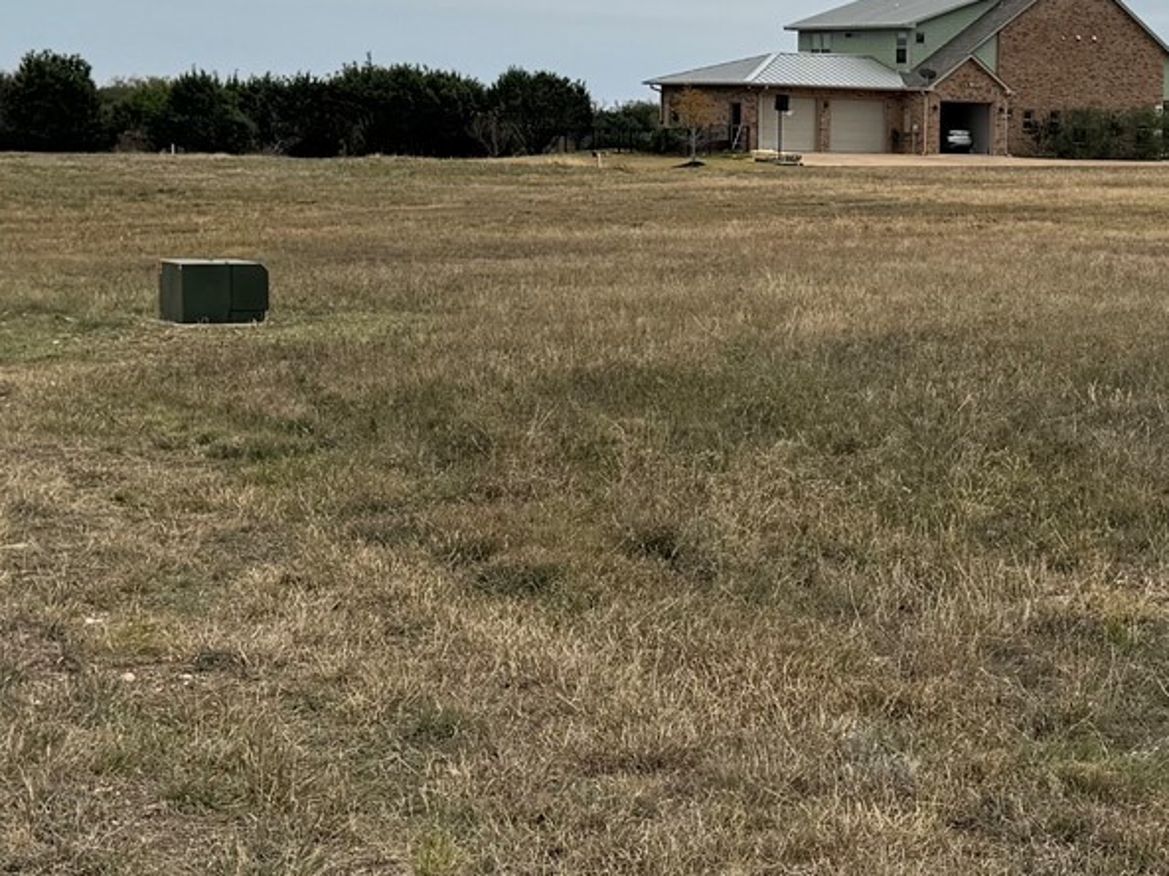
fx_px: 2803
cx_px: 1009
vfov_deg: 17.8
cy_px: 406
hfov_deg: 23.1
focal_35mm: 83
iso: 80
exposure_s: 1/2415
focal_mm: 6.76
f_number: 1.78
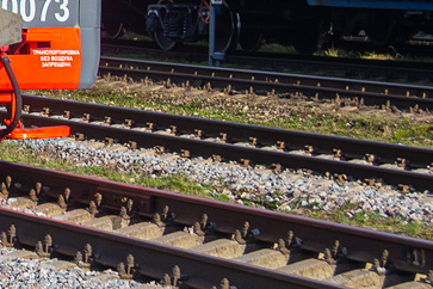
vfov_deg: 7.0
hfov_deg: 10.3
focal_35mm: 192
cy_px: -191
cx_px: -261
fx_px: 2310
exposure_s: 1/400
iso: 100
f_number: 9
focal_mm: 31
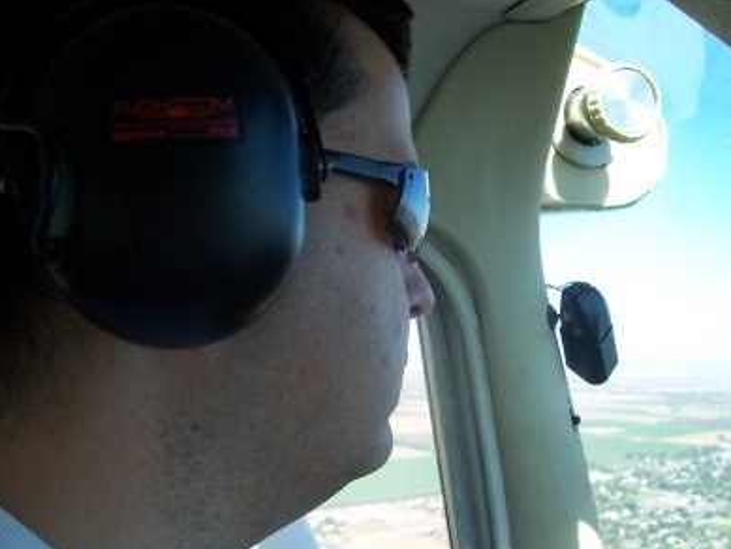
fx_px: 803
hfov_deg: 49.0
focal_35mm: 38
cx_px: 370
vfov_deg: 37.7
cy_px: 280
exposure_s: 1/350
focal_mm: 5.6
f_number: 2.8
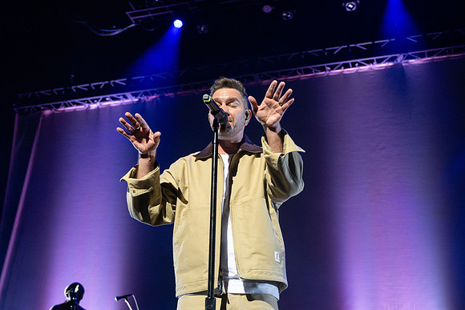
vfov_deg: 26.5
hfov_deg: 39.0
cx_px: 217
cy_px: 127
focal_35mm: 51
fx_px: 657
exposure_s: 1/320
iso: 5000
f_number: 4
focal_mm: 43
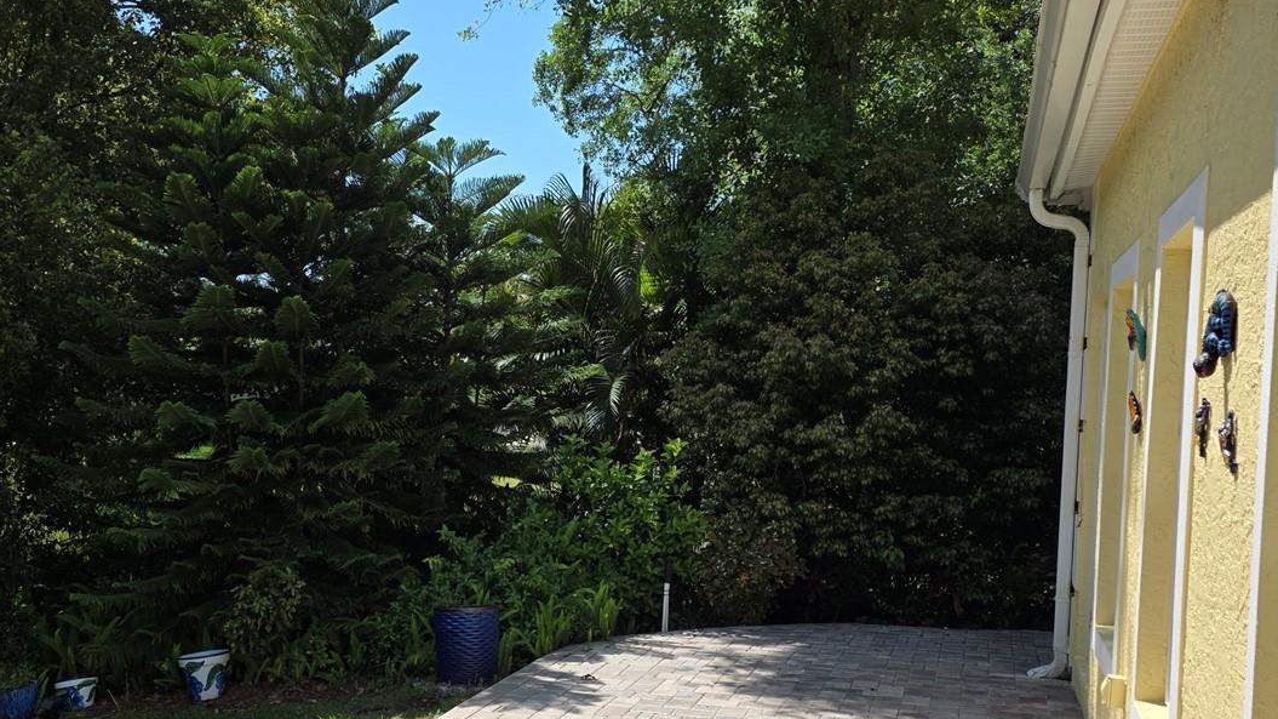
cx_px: 503
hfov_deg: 52.4
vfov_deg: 31.0
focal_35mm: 38
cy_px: 468
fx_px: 1287
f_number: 1.7
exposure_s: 1/5153
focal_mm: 6.25
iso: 80
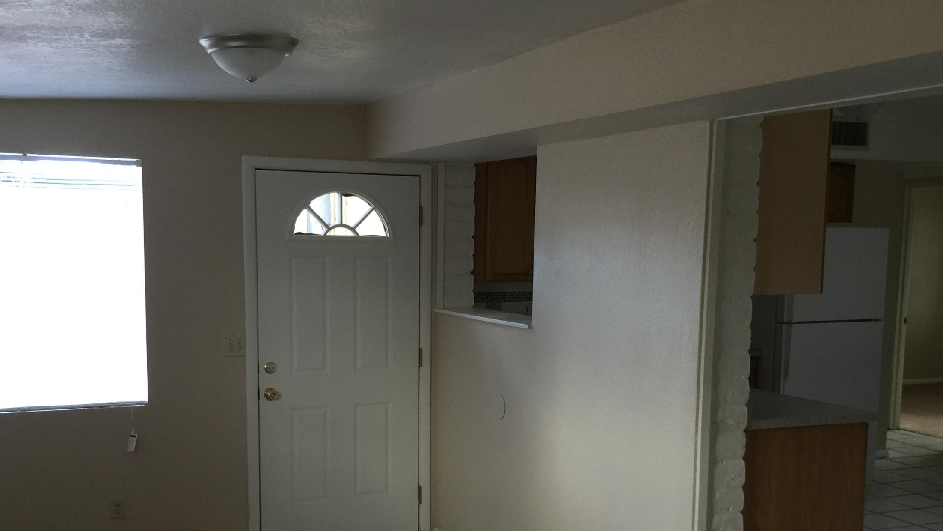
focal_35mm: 43
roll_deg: -1.2
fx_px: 1075
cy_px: 364
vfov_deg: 27.5
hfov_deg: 47.3
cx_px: 492
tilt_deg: -8.0
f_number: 2.2
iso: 50
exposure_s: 1/30
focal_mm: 4.15
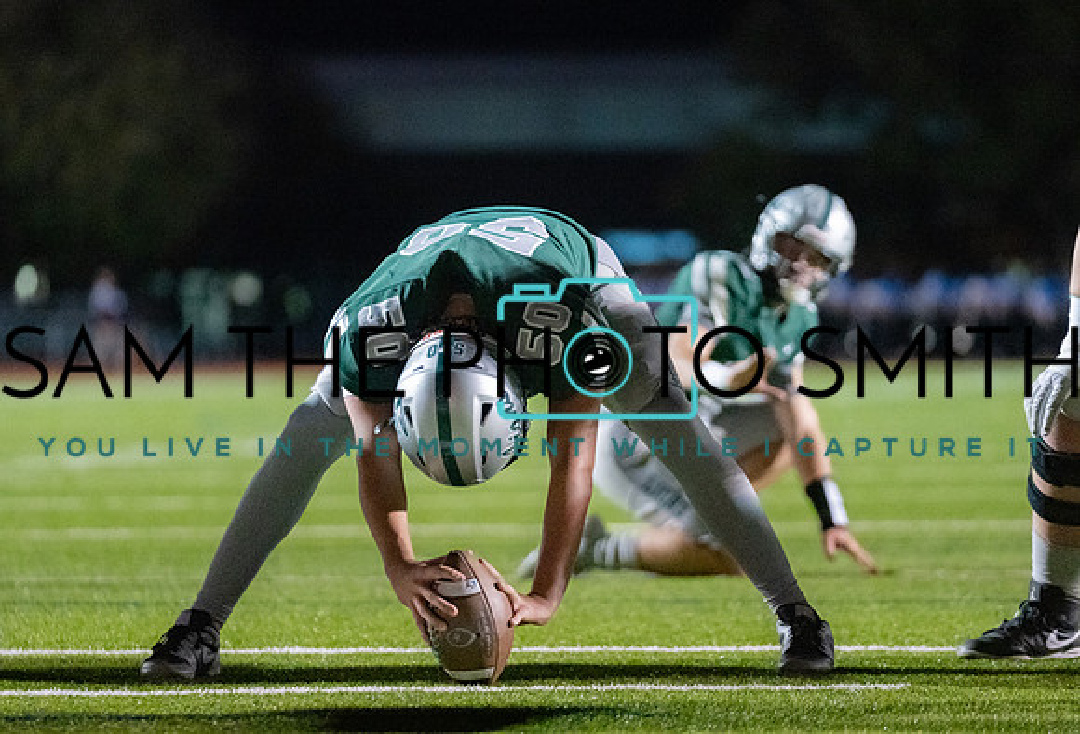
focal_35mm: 252
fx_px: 7615
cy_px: 392
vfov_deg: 5.5
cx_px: 538
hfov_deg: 8.1
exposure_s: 1/1250
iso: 10000
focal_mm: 178
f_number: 2.8
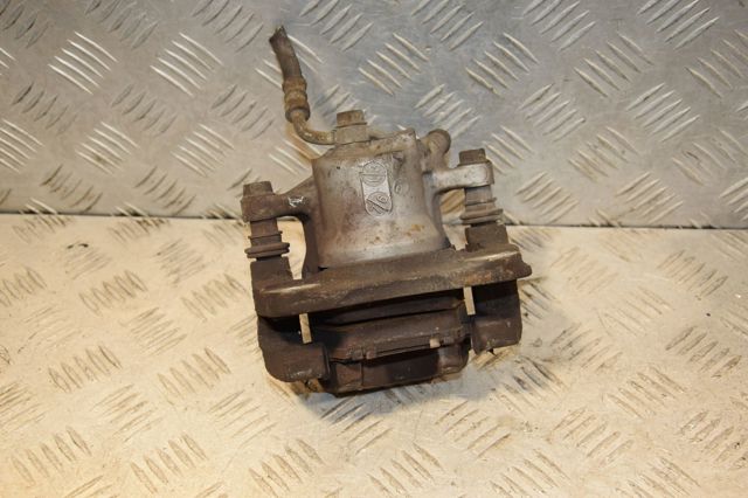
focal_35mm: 57
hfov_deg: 35.1
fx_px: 1184
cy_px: 249
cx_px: 374
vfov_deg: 23.8
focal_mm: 38
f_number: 5.6
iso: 800
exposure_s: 1/200
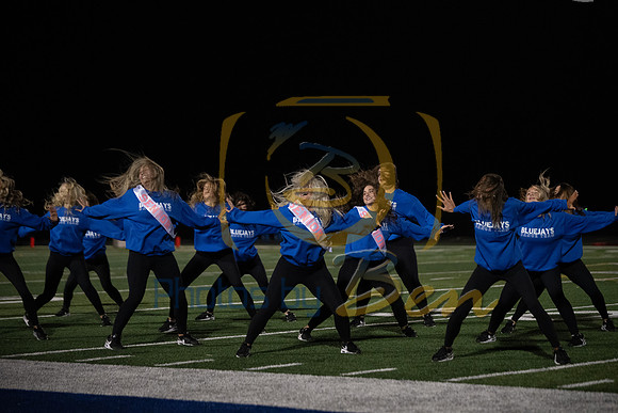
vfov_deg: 12.5
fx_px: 1889
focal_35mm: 110
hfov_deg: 18.6
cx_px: 309
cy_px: 206
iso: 5000
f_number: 2.8
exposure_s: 1/1600
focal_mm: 110
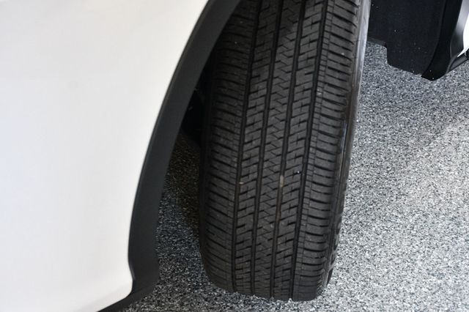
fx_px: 820
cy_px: 156
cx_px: 234
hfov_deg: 31.9
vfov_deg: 21.5
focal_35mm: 63
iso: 3200
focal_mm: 42
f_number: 4.5
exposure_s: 1/125
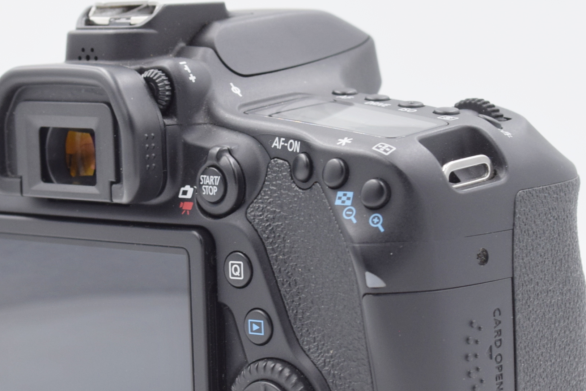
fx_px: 2167
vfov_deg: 10.3
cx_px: 283
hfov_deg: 15.4
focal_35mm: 133
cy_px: 262
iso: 400
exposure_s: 1/100
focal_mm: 48
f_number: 8
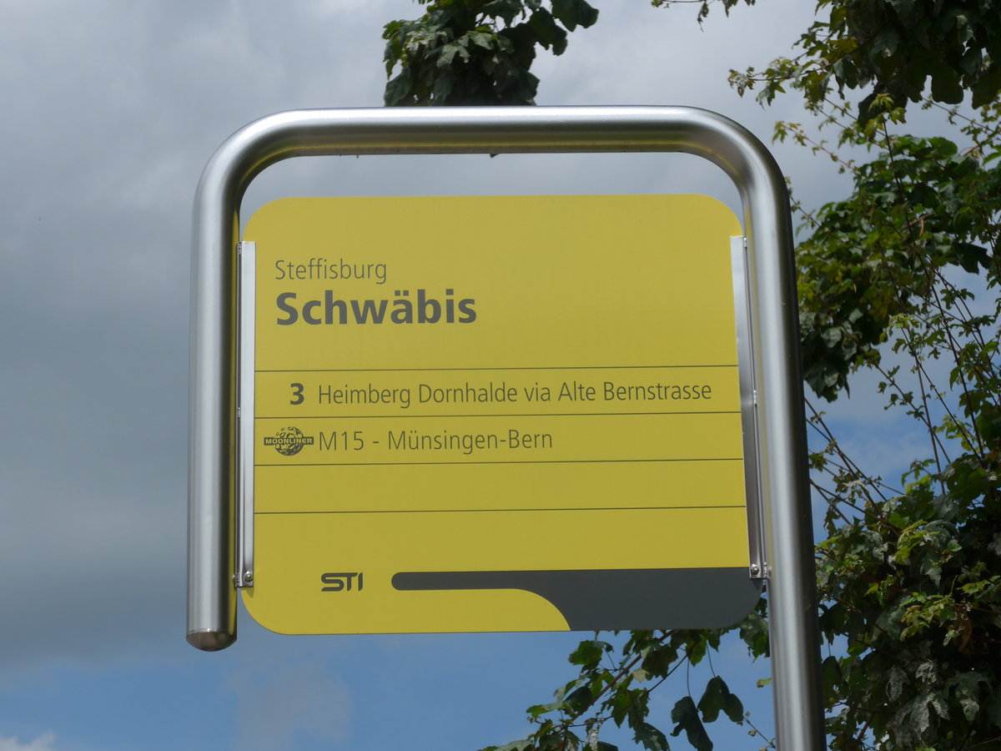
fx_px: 3181
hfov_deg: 17.9
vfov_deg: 13.5
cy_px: 376
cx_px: 500
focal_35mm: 110
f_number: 4.9
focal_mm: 21.6
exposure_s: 1/1000
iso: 80
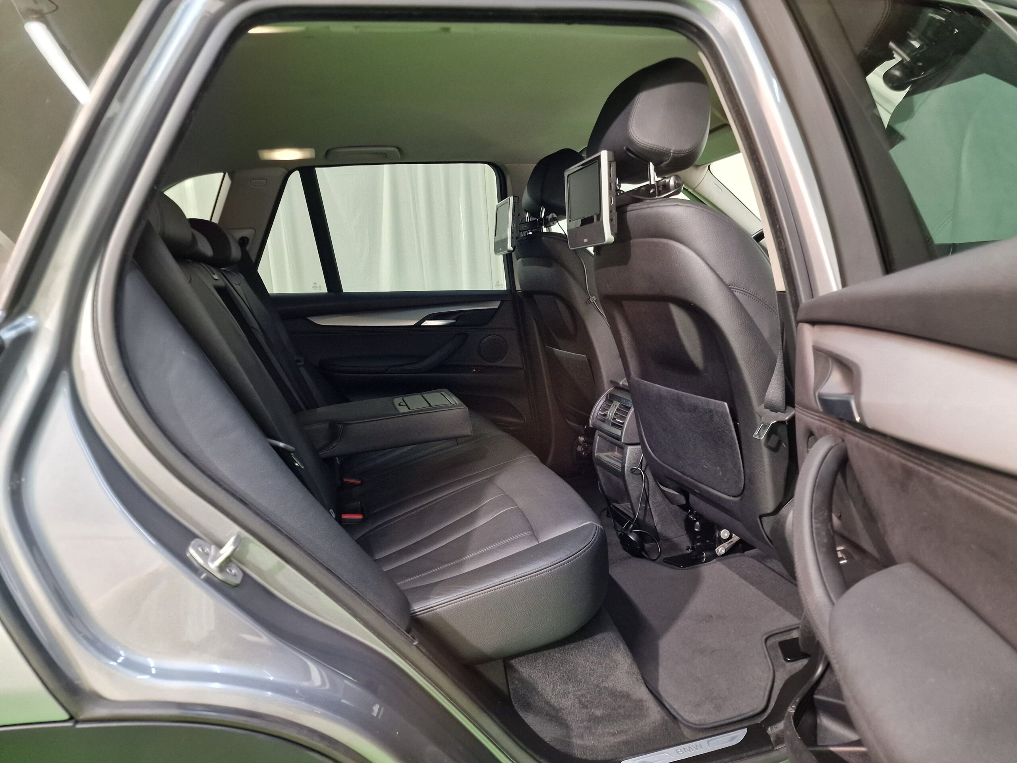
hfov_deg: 73.9
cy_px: 382
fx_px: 676
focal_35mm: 23
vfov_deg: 58.9
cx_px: 508
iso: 400
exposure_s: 1/33
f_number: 1.8
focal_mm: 6.4
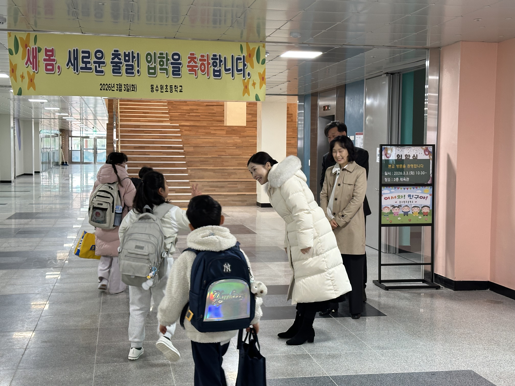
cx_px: 258
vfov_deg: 30.3
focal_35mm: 48
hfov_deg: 39.7
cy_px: 193
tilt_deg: -3.5
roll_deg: -0.5
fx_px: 714
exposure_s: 1/60
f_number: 1.78
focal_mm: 6.86
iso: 125
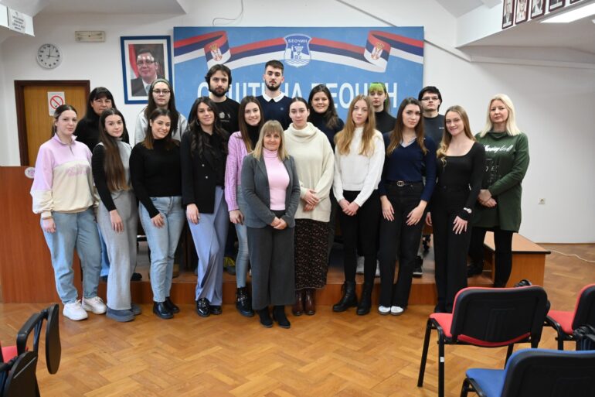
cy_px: 198
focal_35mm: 32
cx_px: 298
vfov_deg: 41.1
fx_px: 529
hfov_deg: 58.7
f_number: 4
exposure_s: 1/250
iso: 2800
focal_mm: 32
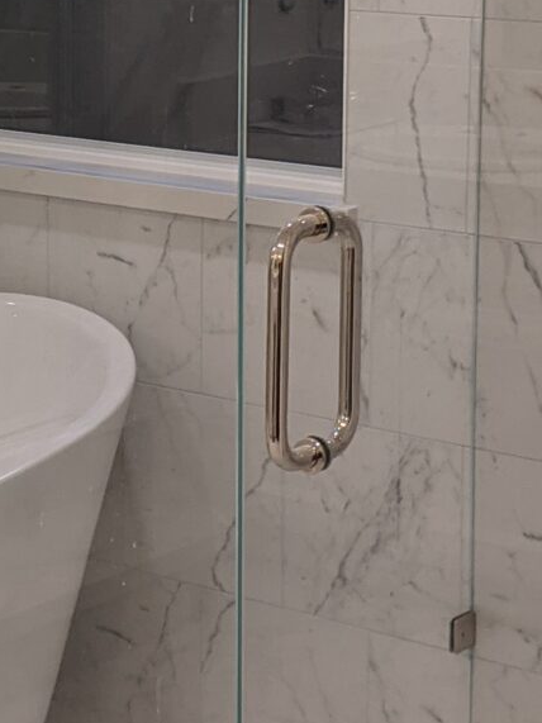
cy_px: 144
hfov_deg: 12.1
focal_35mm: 121
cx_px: -5
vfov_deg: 16.2
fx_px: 2527
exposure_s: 1/59.9
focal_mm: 4.44
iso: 83
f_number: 1.8
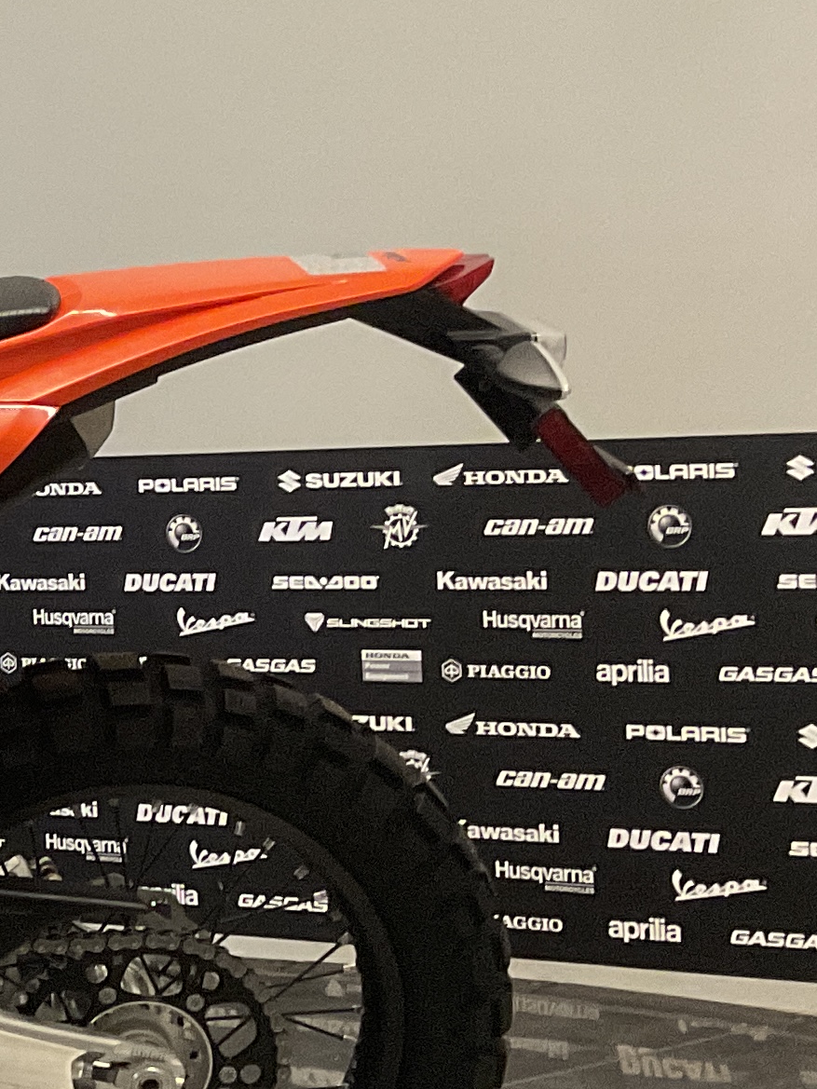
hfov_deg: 13.5
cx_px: -566
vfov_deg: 19.6
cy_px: 502
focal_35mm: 100
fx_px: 3146
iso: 200
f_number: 1.8
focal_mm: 3
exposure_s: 1/60
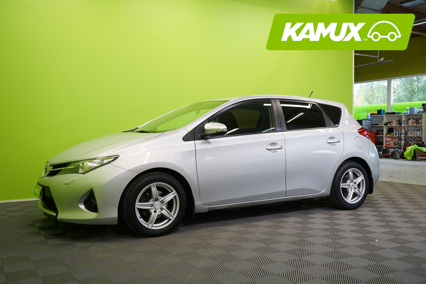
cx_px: 213
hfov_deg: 55.8
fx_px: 402
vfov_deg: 38.9
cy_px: 142
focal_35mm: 34
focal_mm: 34
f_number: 5.6
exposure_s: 1/30
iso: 400
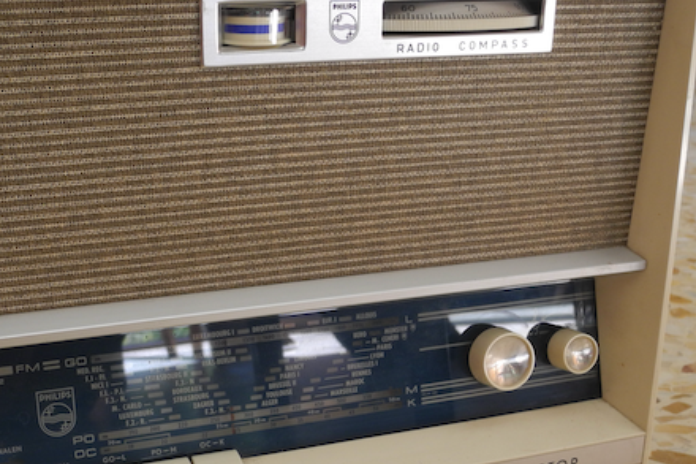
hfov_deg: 37.4
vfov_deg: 25.4
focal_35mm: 53
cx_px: 274
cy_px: 283
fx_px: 1024
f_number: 3.2
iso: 100
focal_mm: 7.4
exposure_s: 1/40
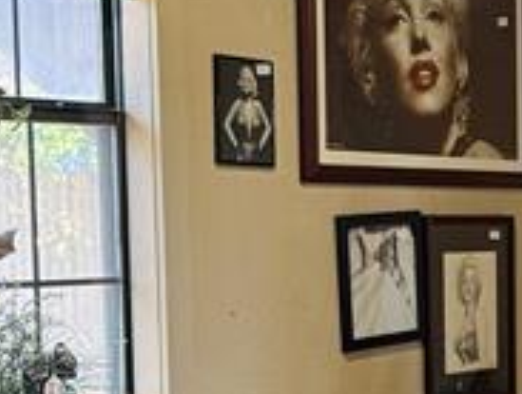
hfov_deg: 12.9
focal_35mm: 134
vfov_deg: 11.0
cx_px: 1033
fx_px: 2025
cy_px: 414
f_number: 1.78
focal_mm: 6.76
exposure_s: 1/60
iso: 250
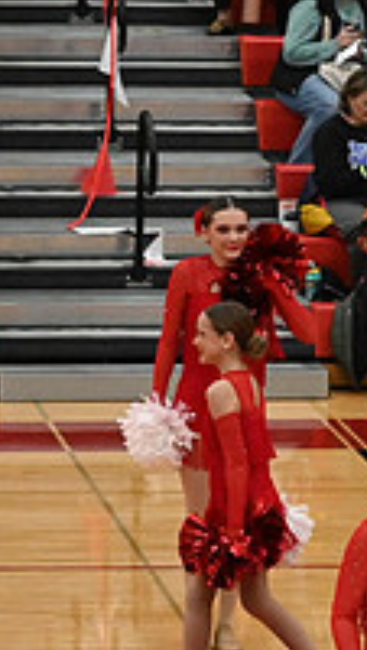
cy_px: 424
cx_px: 913
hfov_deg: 3.8
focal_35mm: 319
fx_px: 5500
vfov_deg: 6.8
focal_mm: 70
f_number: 4
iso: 6400
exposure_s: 1/400
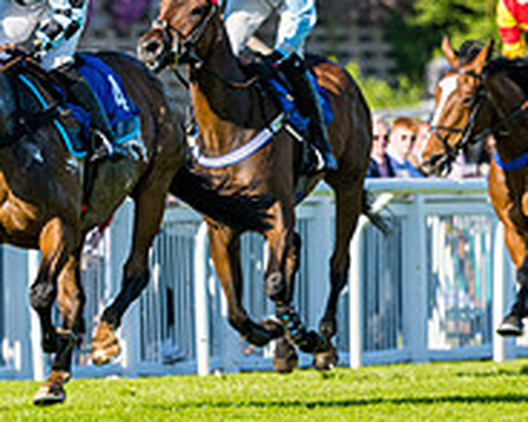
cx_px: 107
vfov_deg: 1.8
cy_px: 100
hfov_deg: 2.3
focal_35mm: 844
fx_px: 13182
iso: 200
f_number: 4
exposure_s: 1/2000
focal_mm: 200
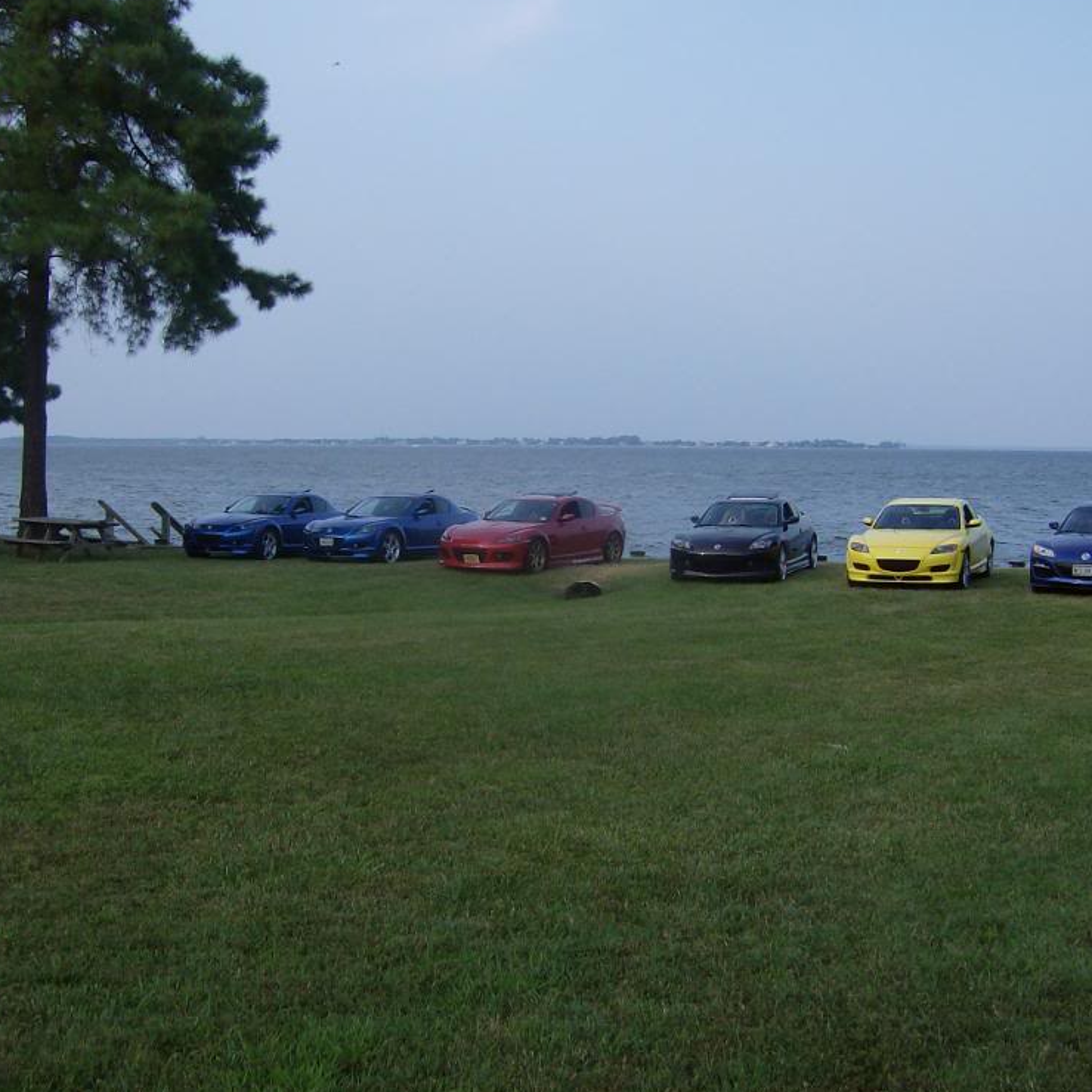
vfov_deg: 38.3
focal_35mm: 44
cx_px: 433
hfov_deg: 38.2
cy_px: 540
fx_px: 1570
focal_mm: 6
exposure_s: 1/309
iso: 100
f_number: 4.7
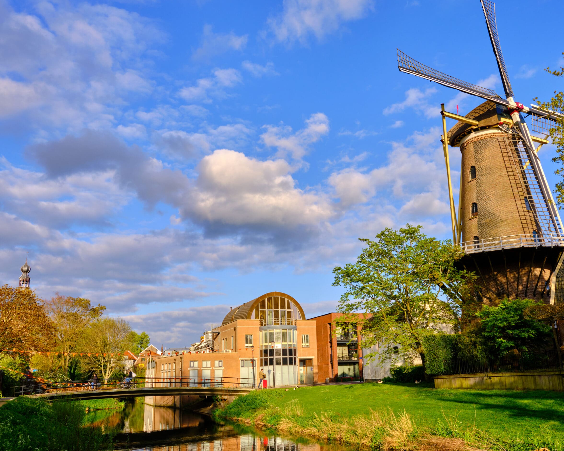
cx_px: 314
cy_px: 229
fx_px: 517
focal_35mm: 31
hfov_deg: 57.0
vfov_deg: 47.1
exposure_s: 1/200
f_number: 10
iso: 200
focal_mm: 18
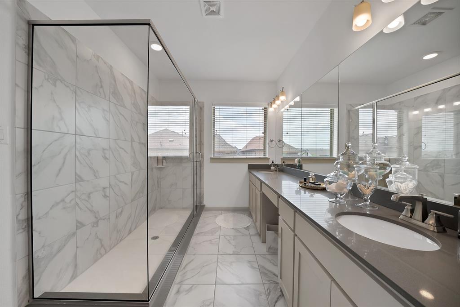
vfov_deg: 90.0
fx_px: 153
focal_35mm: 12
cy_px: 154
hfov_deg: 112.6
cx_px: 230
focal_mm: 12
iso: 640
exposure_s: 1/60
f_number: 9
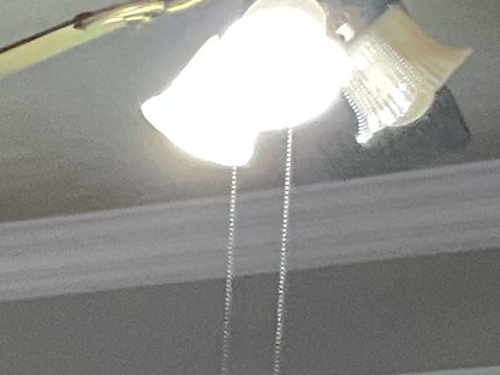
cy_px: 1311
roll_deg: +0.9
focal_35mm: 214
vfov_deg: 6.1
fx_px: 3091
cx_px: -1162
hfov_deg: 7.7
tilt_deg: -9.1
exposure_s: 1/60
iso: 200
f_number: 1.8
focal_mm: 3
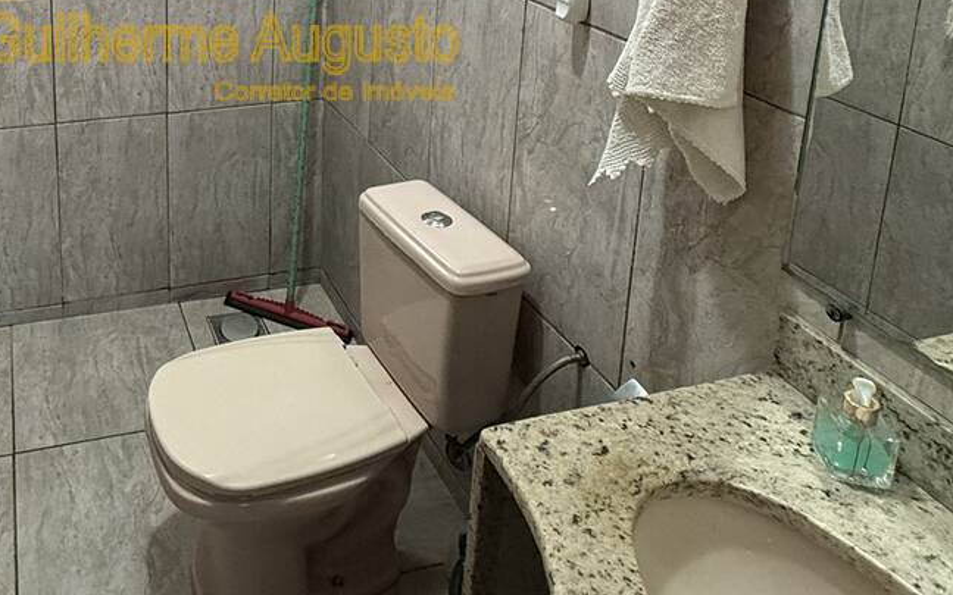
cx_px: 203
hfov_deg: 54.5
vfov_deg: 33.8
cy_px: -46
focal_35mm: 33
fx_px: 857
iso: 400
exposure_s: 1/60
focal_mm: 2.22
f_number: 2.2
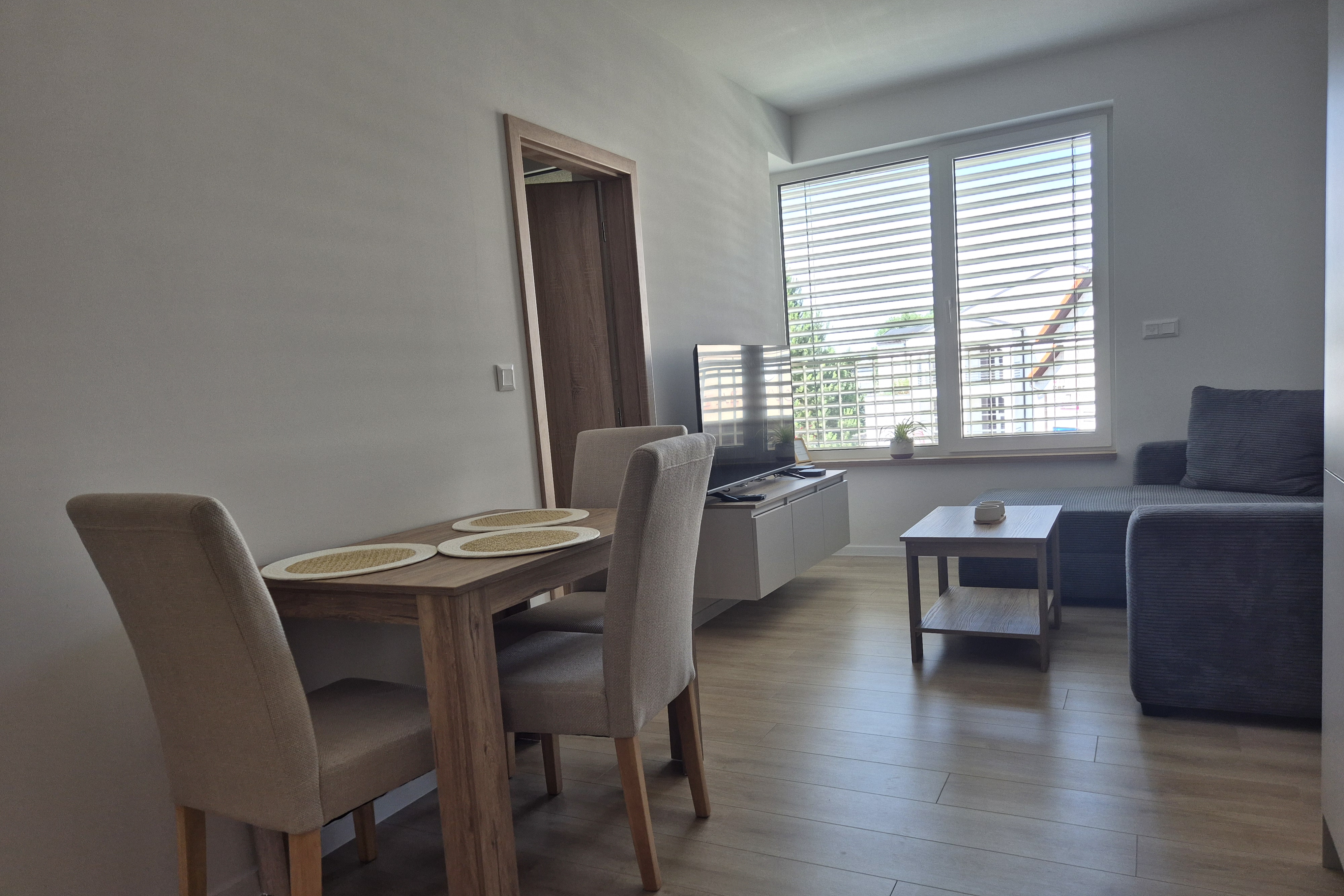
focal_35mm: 24
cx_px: 674
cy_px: 502
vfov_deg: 53.0
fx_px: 896
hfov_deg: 73.7
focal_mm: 5.4
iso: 64
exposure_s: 1/180
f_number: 1.8
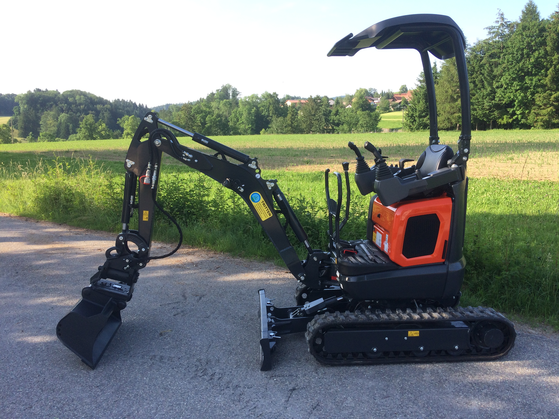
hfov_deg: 61.7
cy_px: 210
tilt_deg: -13.6
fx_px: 468
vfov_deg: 48.2
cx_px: 280
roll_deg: +0.8
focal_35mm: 29
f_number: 2.2
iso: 32
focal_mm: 4.15
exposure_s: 1/488
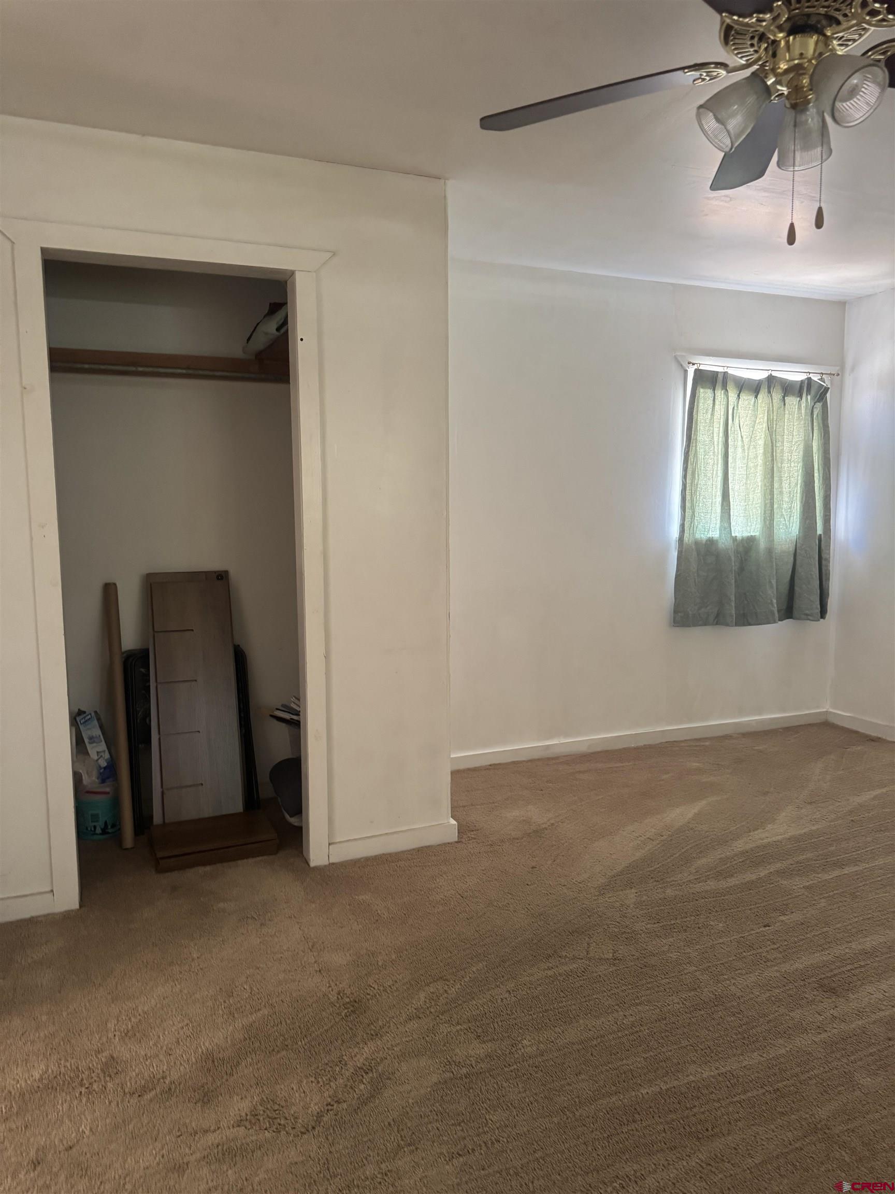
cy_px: 597
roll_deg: -0.8
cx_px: 448
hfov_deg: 56.8
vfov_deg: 71.6
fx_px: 827
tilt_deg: -7.3
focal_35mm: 24
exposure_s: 1/60
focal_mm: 6.76
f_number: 1.78
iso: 500
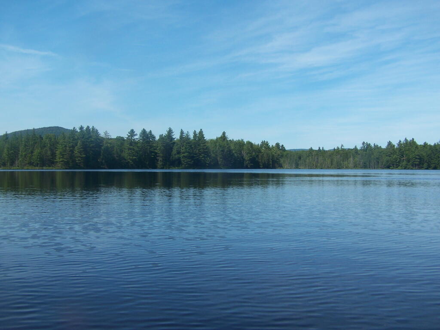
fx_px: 483
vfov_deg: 37.7
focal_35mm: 38
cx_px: 220
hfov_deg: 49.0
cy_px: 165
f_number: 4
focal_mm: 6.3
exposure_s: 1/800
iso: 80
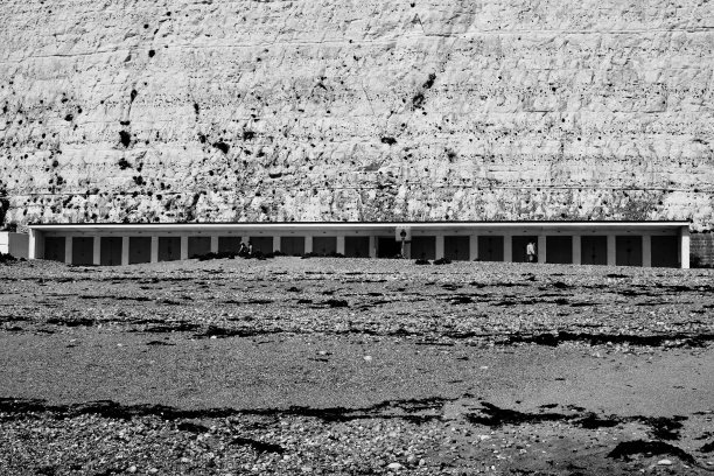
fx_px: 833
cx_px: 357
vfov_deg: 31.9
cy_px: 238
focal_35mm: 42
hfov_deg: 46.4
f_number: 11
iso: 100
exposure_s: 1/250
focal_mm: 28
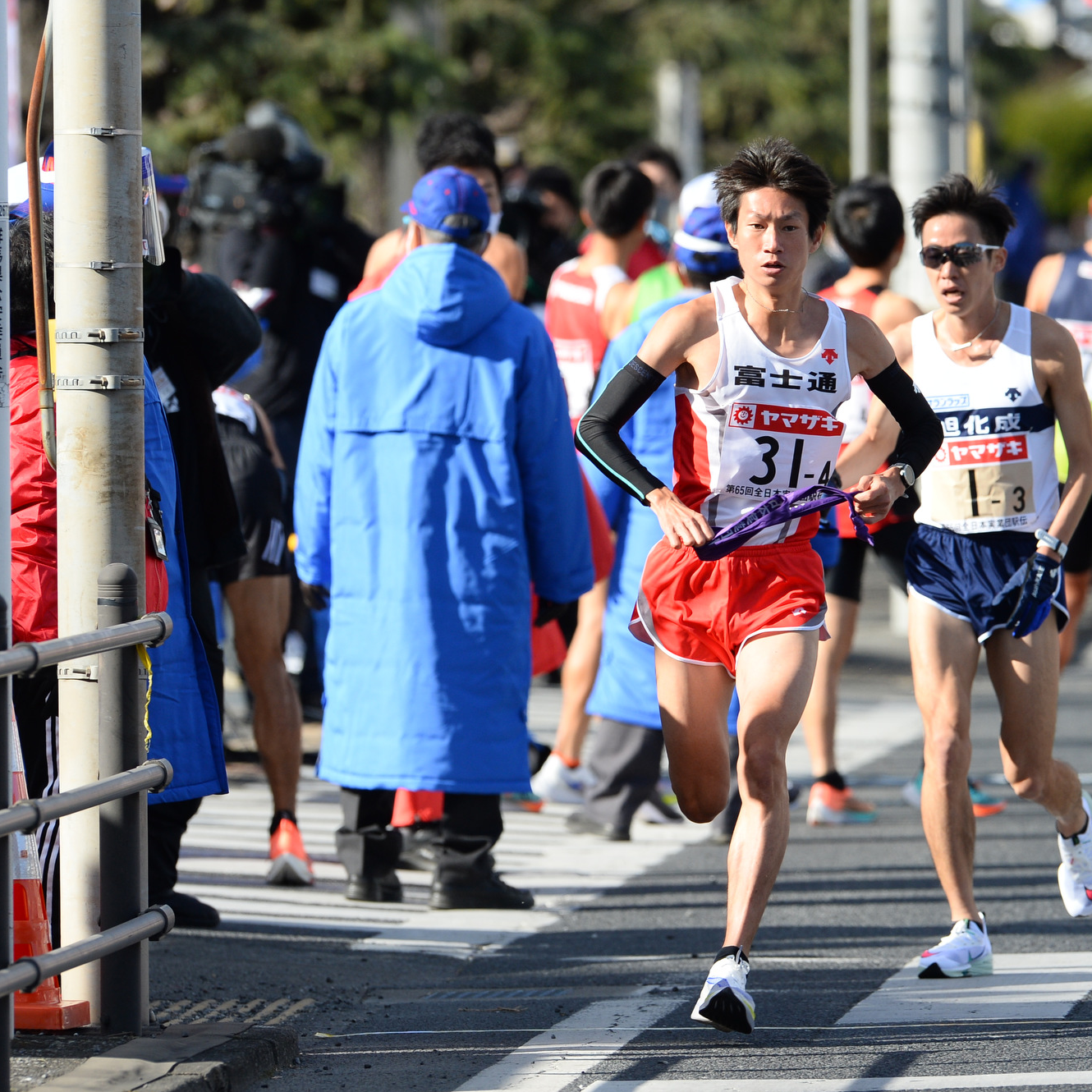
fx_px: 18238
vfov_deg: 3.4
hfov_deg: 3.4
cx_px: 752
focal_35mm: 511
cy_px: 546
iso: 450
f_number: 5.6
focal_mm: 400
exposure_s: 1/1250
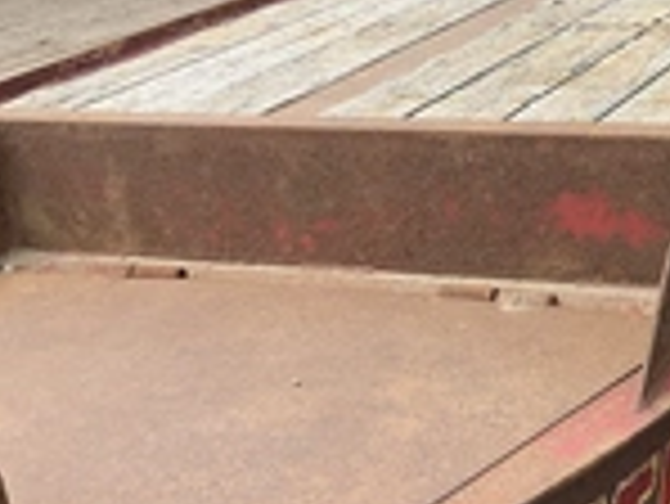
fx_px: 1511
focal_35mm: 78
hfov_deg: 23.9
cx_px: 679
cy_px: 166
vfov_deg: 18.9
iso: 25
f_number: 1.8
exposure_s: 1/792
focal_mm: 3
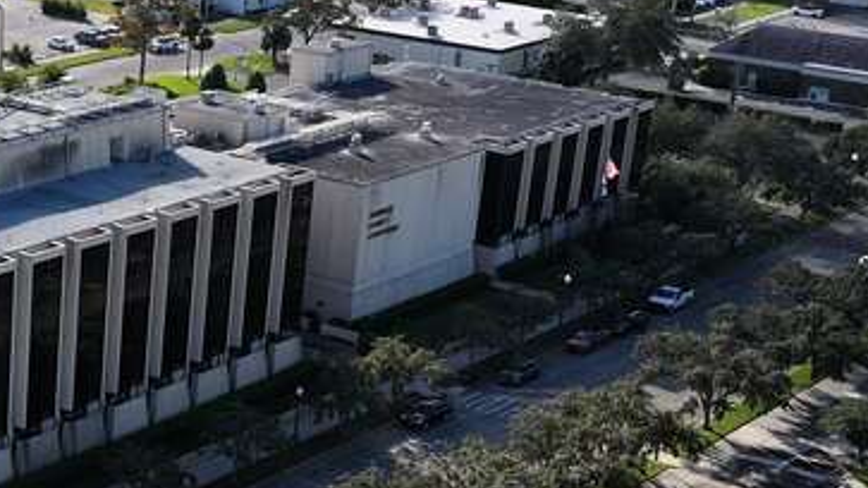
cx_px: -175
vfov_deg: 16.7
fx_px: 1657
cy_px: 370
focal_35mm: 72
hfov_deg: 26.2
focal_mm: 12.29
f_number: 2.8
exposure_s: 1/320
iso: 280
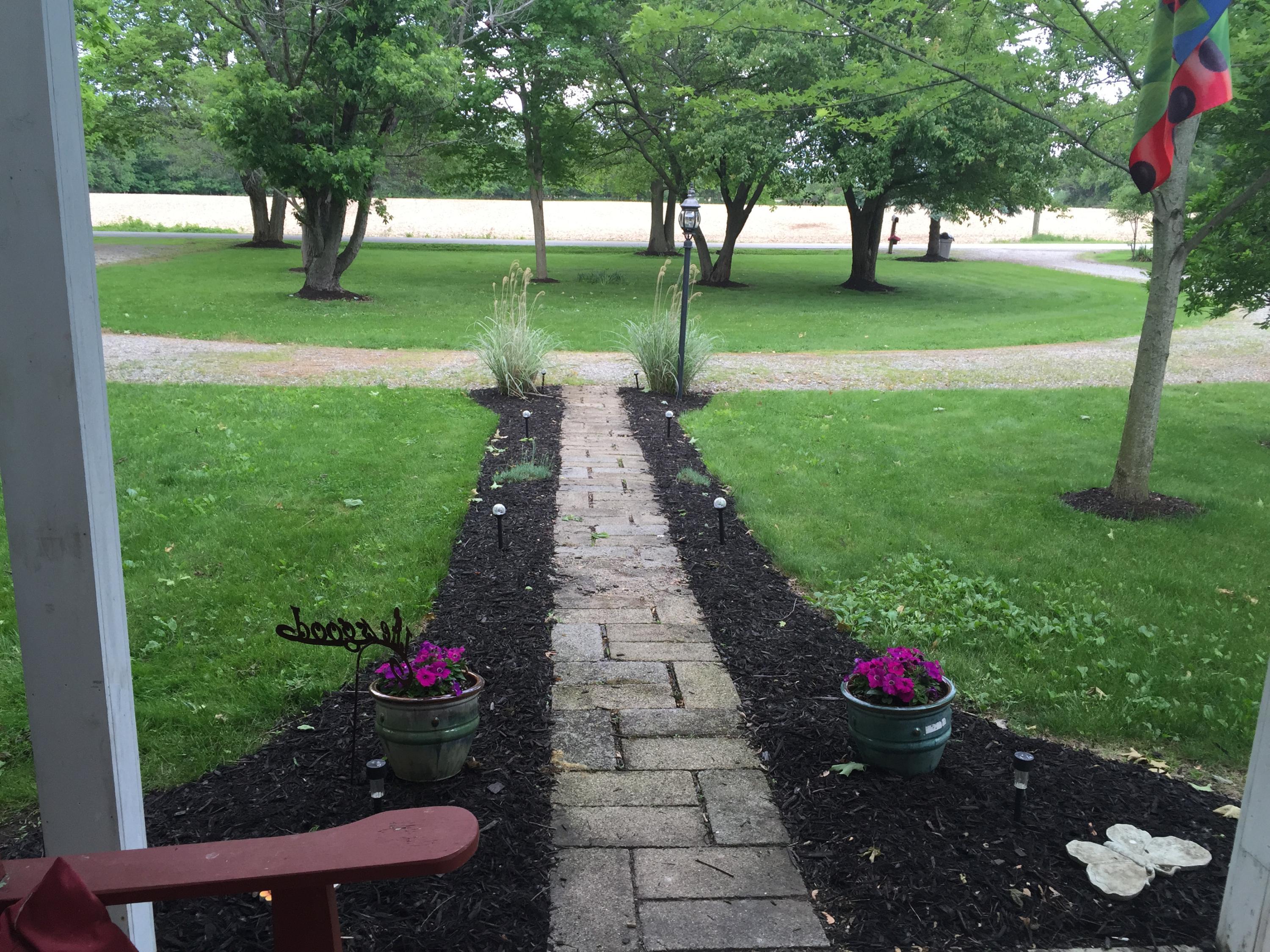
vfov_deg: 48.2
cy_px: 476
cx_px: 635
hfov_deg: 61.7
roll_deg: -2.8
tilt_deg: -15.1
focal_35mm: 29
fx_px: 1064
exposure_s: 1/100
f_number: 2.2
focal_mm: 4.15
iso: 50
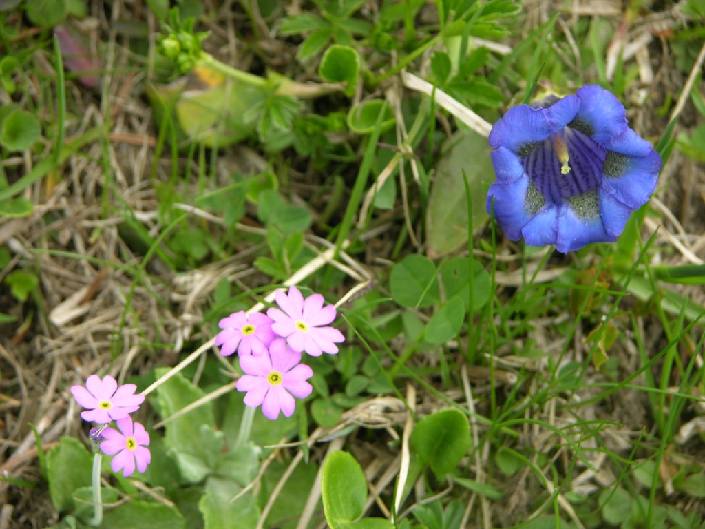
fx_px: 3666
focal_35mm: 180
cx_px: 352
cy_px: 264
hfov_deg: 11.0
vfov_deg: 8.2
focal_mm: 44.7
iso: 50
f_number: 4
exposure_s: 1/98
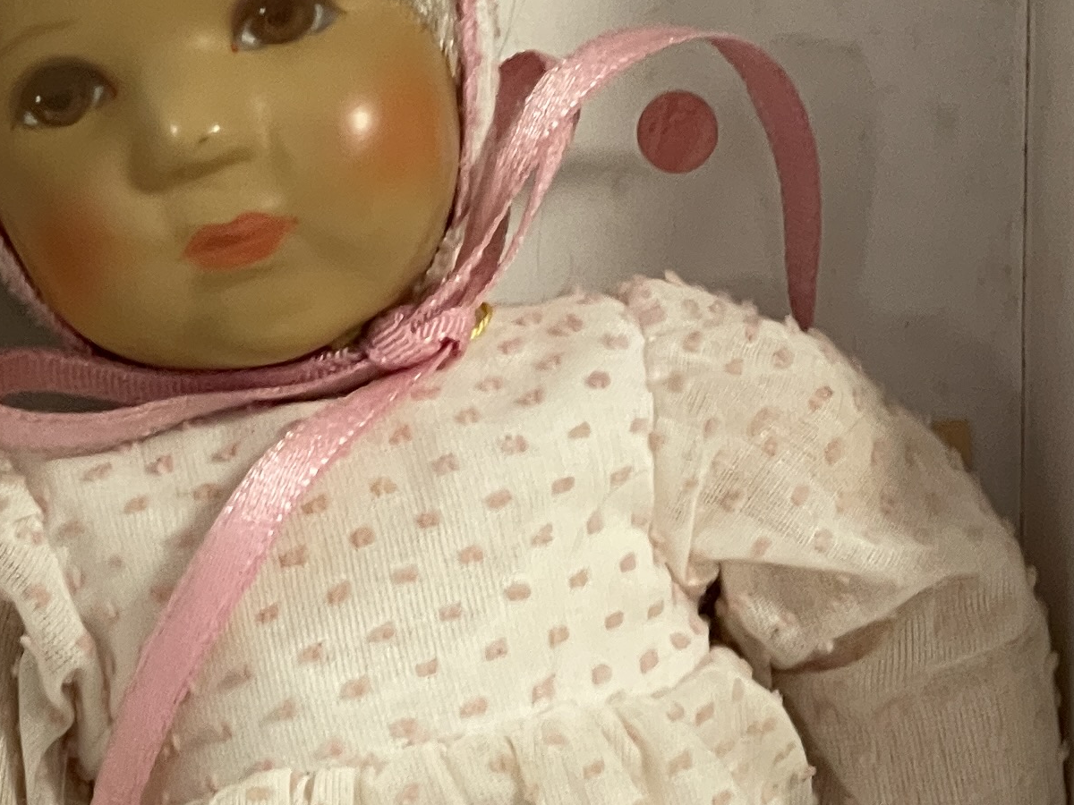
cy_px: 886
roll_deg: +0.5
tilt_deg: -26.1
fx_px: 6671
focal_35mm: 215
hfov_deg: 9.1
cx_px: -241
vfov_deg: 6.9
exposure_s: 1/50
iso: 250
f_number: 2.2
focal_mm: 7.5
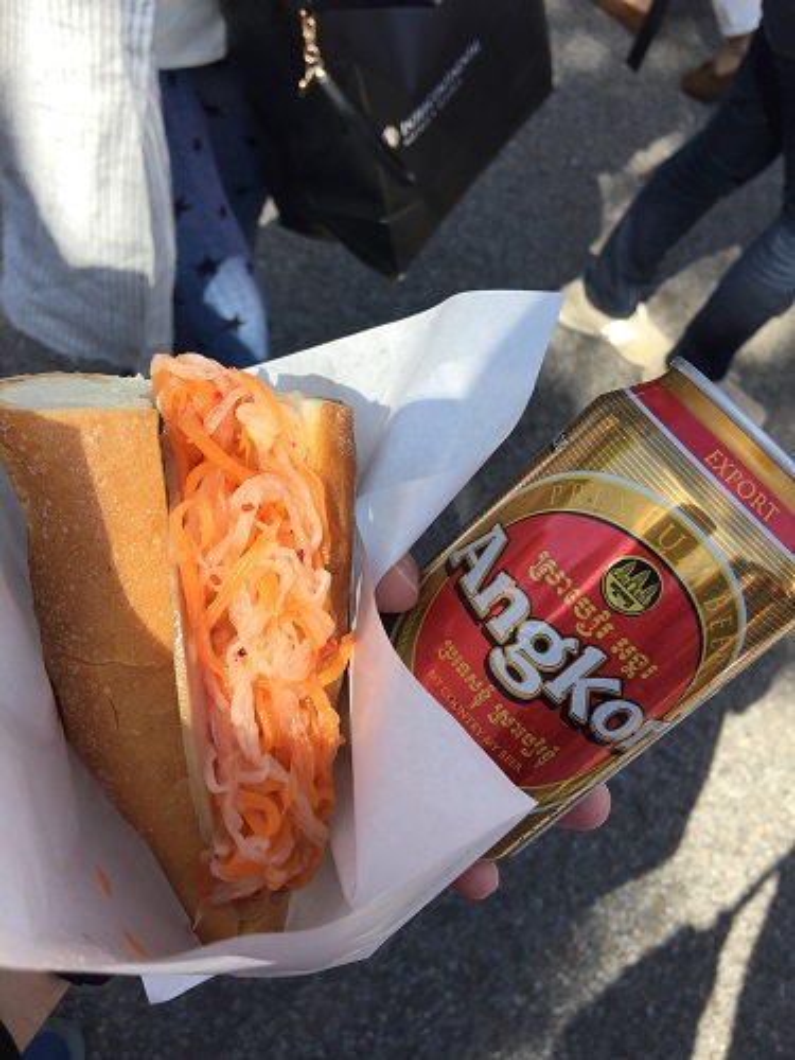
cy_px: 530
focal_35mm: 29
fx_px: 888
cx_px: 398
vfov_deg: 61.7
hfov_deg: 48.2
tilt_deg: -61.9
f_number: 2.2
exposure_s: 1/842
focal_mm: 4.15
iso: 32
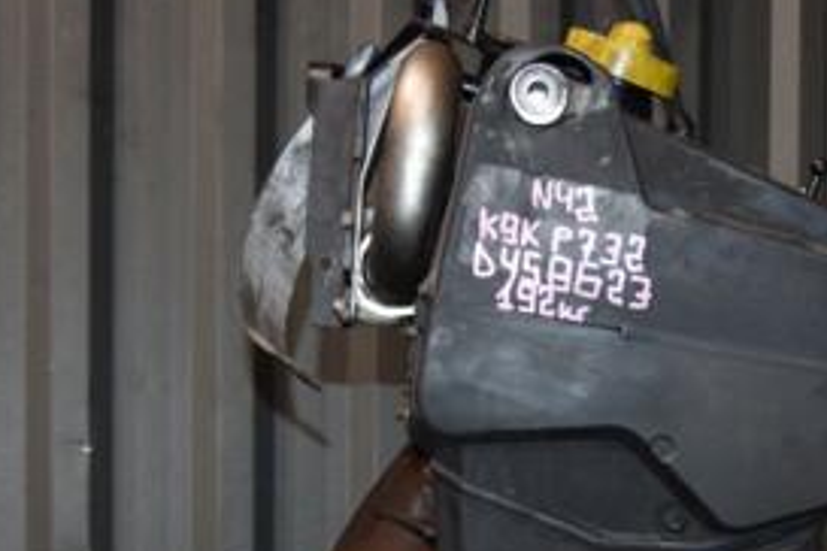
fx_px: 1815
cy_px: 569
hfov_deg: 25.5
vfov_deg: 16.8
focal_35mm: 79
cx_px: 576
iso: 800
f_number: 5
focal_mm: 24
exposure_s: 1/60
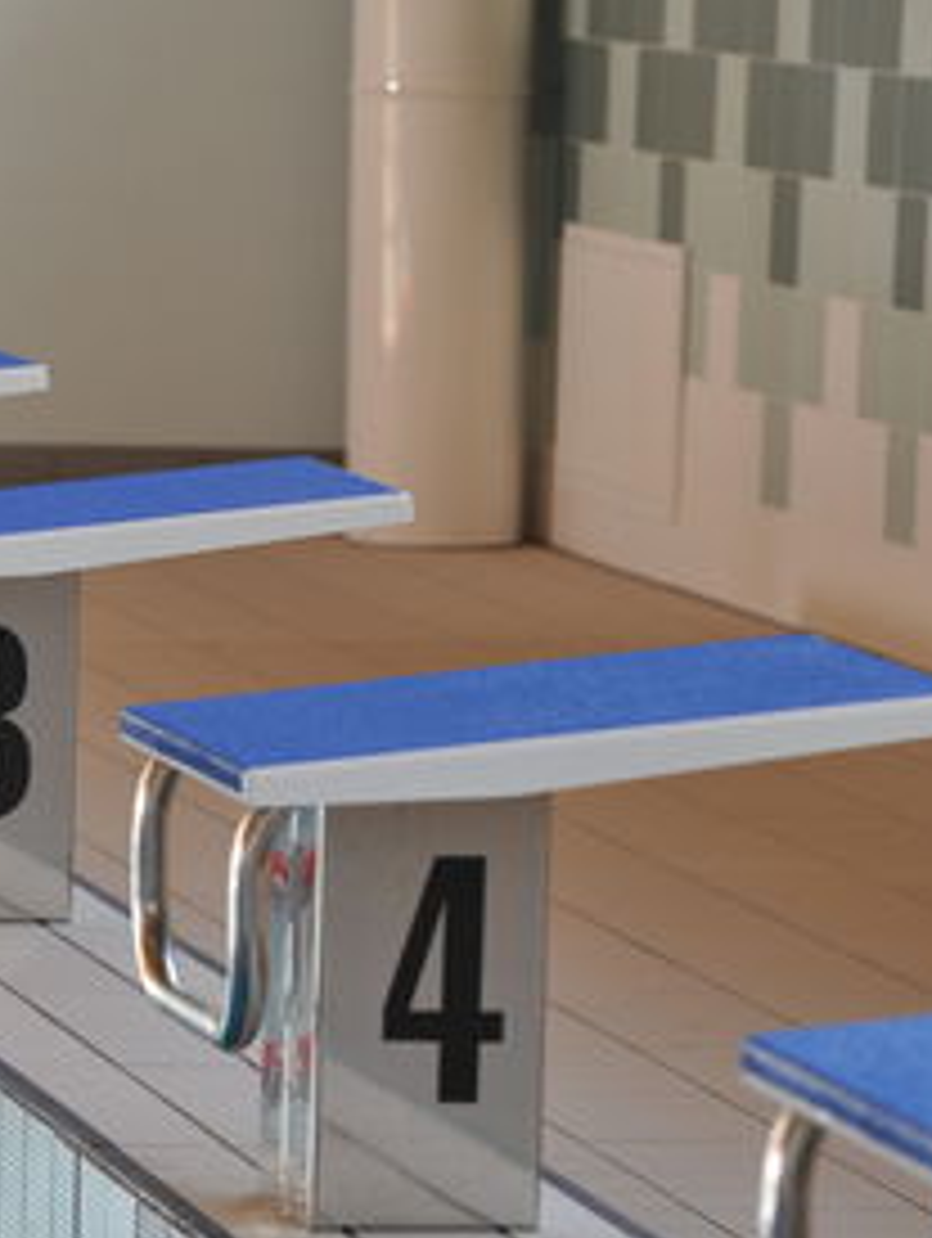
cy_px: 698
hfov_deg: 6.1
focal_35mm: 244
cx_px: 171
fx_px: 8739
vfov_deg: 8.1
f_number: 6.3
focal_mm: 140
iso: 200
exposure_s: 1/30
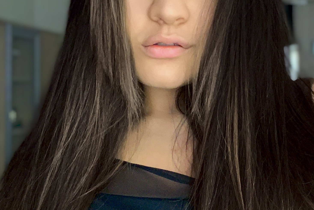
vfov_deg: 19.5
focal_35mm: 70
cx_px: 196
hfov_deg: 28.7
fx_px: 611
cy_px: 93
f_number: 2.2
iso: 160
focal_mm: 2.87
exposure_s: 1/60
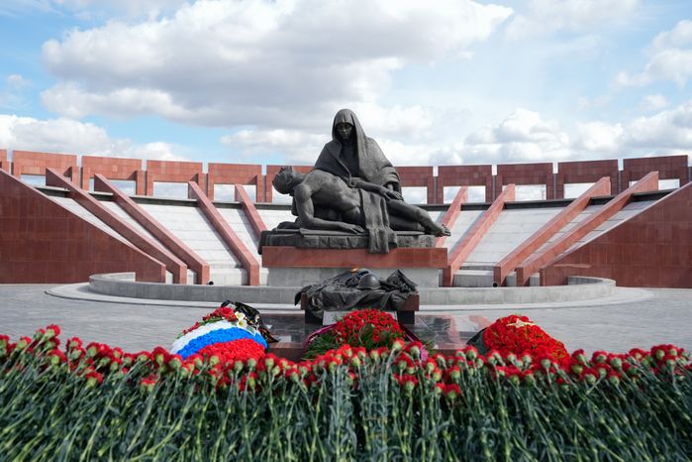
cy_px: 231
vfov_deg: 37.9
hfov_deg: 54.4
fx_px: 673
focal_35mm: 35
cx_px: 346
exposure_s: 1/1000
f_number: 5
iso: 320
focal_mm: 35
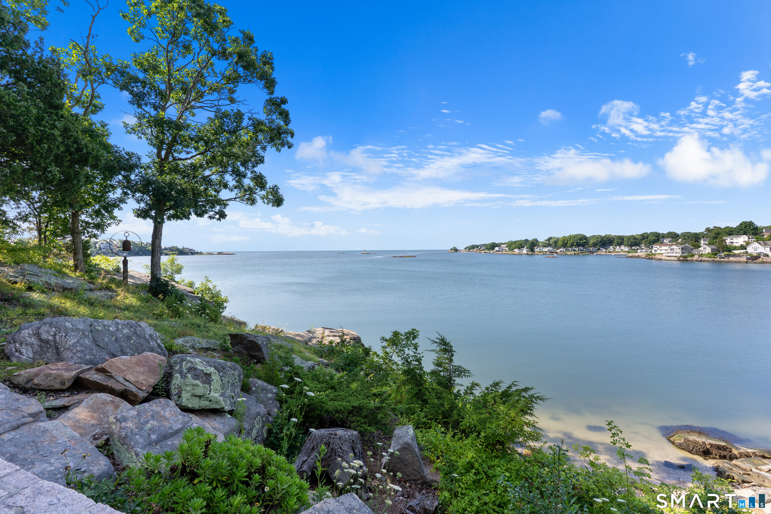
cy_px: 257
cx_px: 386
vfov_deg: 70.4
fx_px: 364
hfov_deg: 93.3
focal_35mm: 17
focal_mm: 17
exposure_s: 1/160
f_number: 8
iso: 320
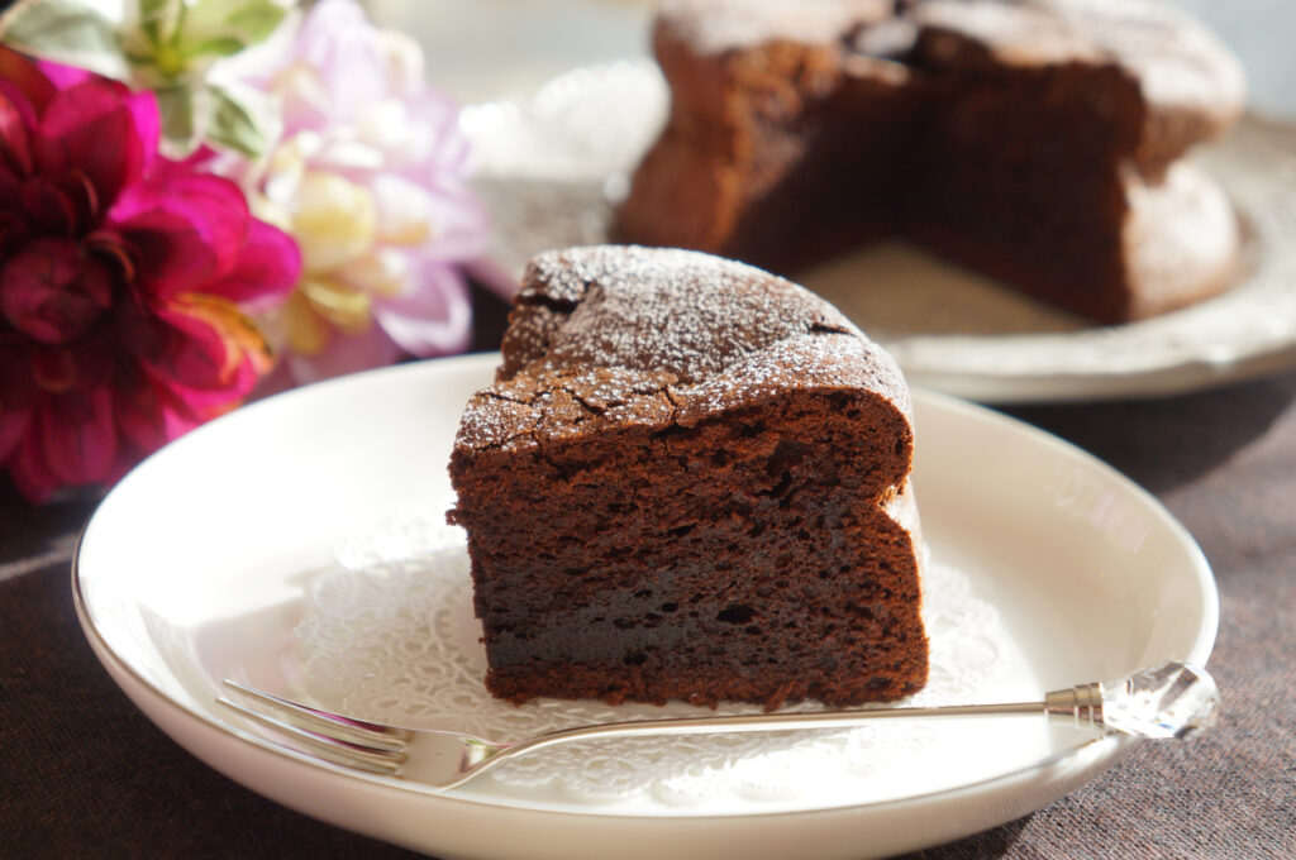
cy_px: 430
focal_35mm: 82
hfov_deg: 24.6
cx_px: 648
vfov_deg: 16.5
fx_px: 2966
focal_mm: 55
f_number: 5.6
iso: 320
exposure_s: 1/100
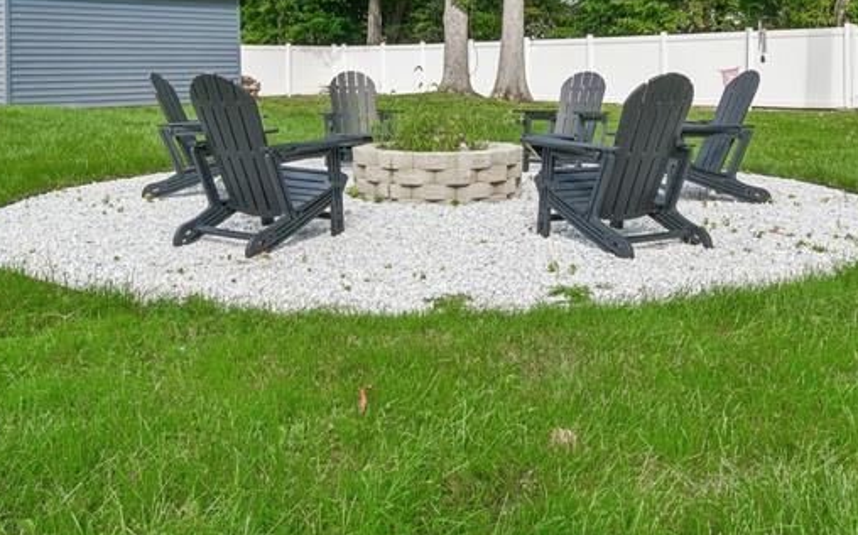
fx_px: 865
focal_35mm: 37
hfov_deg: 52.8
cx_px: 439
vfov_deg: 32.6
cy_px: 47
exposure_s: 1/550
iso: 160
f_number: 5.6
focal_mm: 12.3
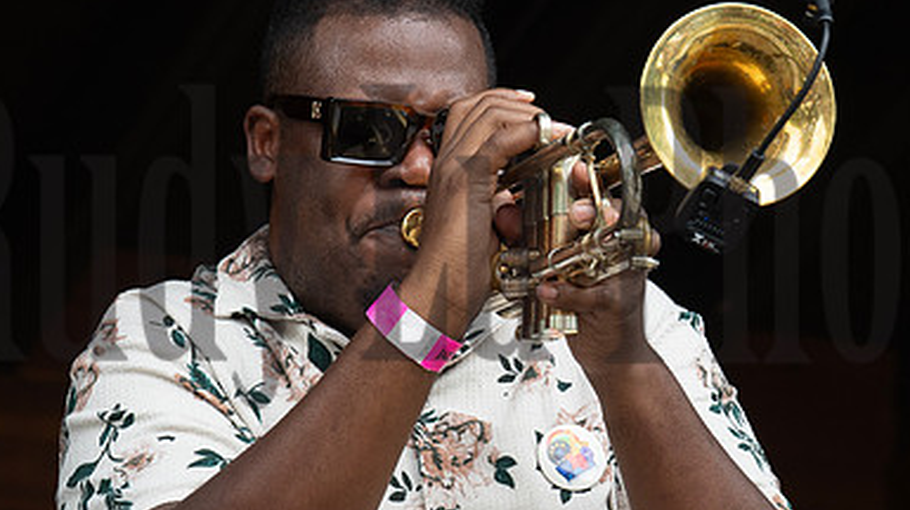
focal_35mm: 218
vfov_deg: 5.6
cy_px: 240
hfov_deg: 9.9
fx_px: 5257
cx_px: 520
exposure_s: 1/500
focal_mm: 92
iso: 800
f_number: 6.3
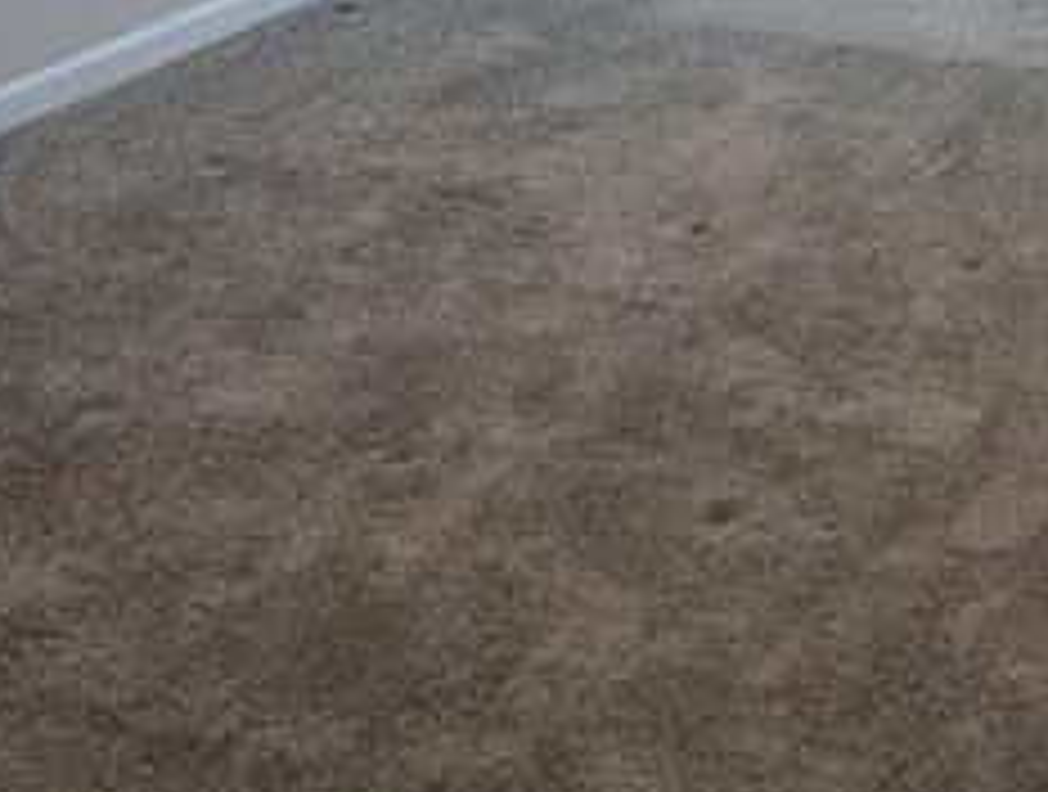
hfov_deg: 25.0
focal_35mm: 70
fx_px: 2125
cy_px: -364
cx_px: 1259
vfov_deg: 18.8
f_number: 2.2
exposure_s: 1/120
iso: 52
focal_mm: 2.35
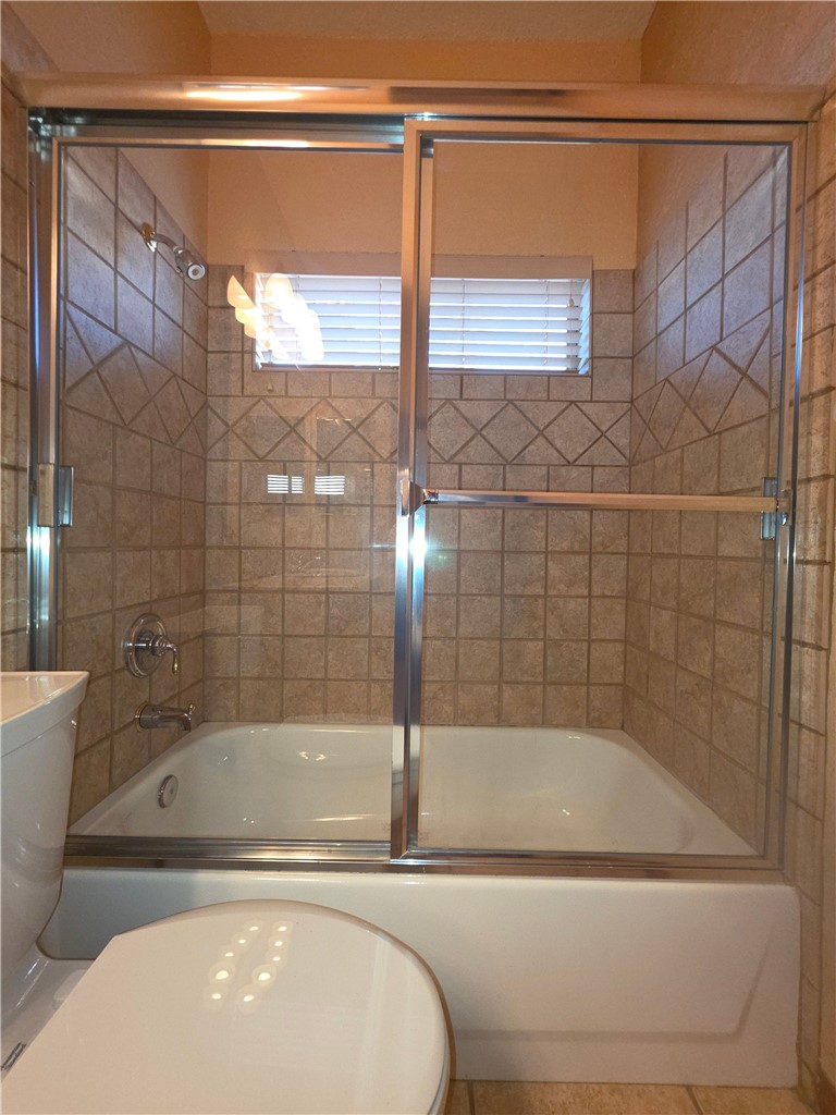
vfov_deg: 106.2
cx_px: 418
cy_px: 558
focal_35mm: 13
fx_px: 419
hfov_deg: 89.9
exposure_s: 1/60
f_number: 1.9
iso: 125
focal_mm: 2.2
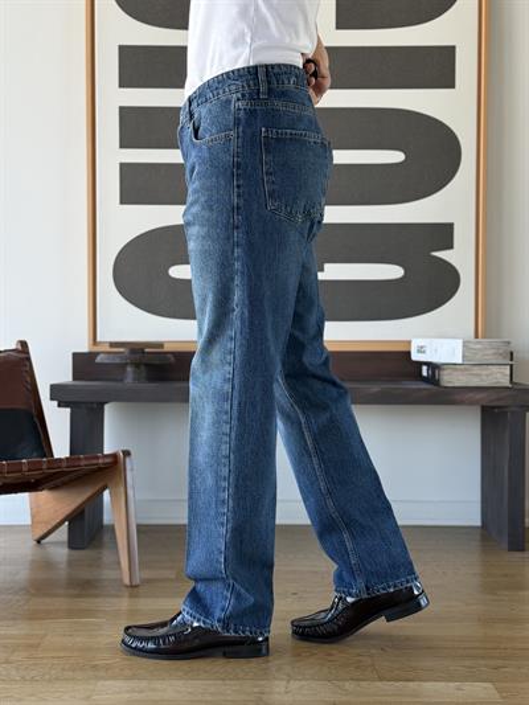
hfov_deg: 30.3
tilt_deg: -1.1
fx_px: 978
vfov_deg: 39.6
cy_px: 352
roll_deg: -0.4
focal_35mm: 48
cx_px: 264
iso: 100
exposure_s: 1/200
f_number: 1.78
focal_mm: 6.76
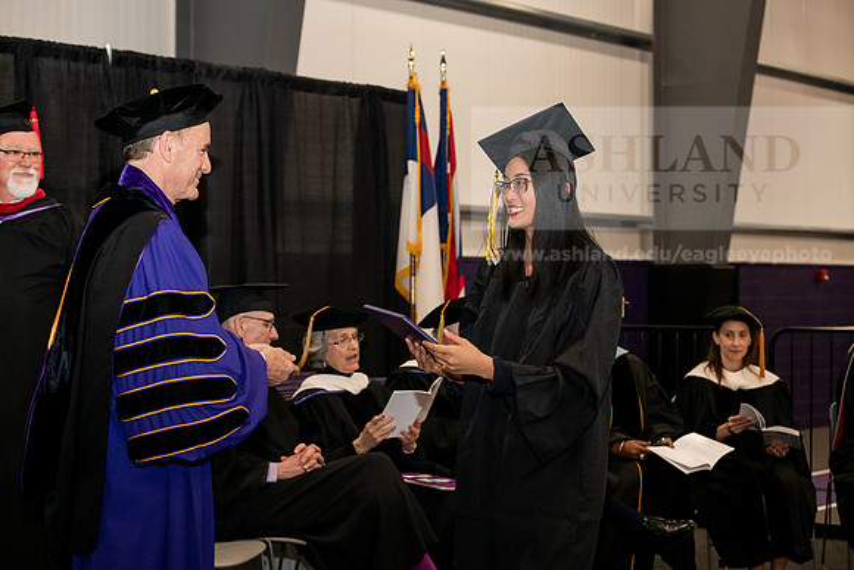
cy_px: 285
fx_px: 1661
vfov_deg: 19.5
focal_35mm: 70
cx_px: 427
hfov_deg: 28.8
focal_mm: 70
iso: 2000
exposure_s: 1/200
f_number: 5.6
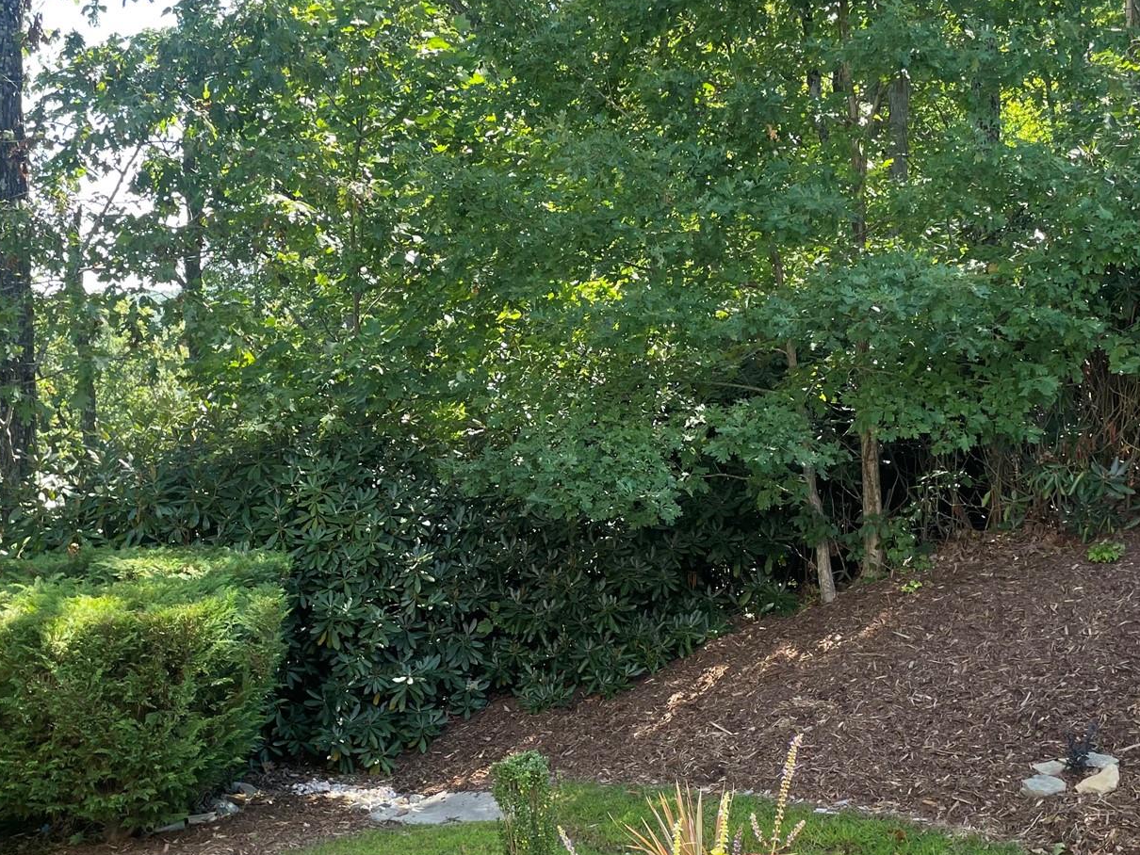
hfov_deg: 42.9
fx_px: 1449
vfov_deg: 32.7
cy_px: 534
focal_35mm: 44
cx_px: 515
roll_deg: +2.4
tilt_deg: -5.6
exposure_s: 1/144
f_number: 1.6
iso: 32
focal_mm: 4.2
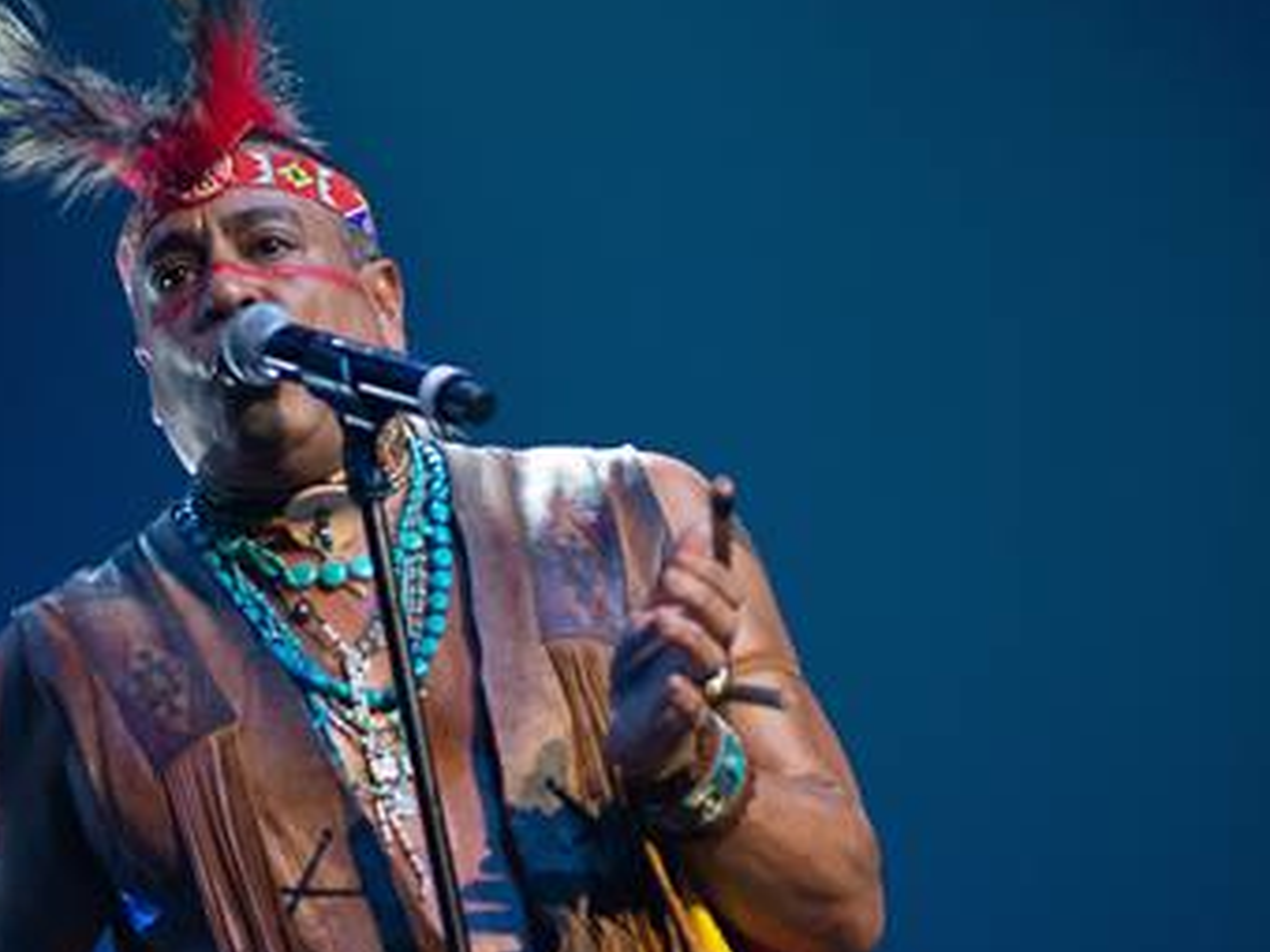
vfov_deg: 6.5
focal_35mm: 228
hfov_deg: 8.7
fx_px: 8365
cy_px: 885
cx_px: 454
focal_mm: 112
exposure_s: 1/640
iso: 1600
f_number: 3.5
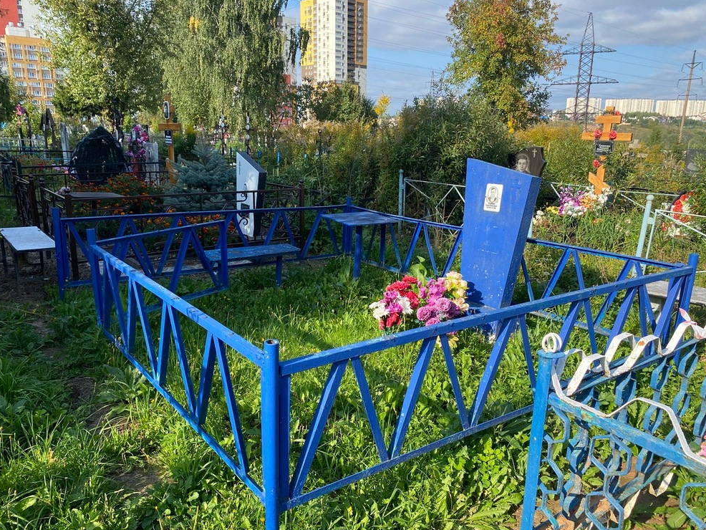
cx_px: 347
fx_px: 551
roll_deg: -0.4
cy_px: 269
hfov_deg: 65.3
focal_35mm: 27
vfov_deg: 51.4
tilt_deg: -12.3
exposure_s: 1/990
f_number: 1.8
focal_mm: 4.25
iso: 32
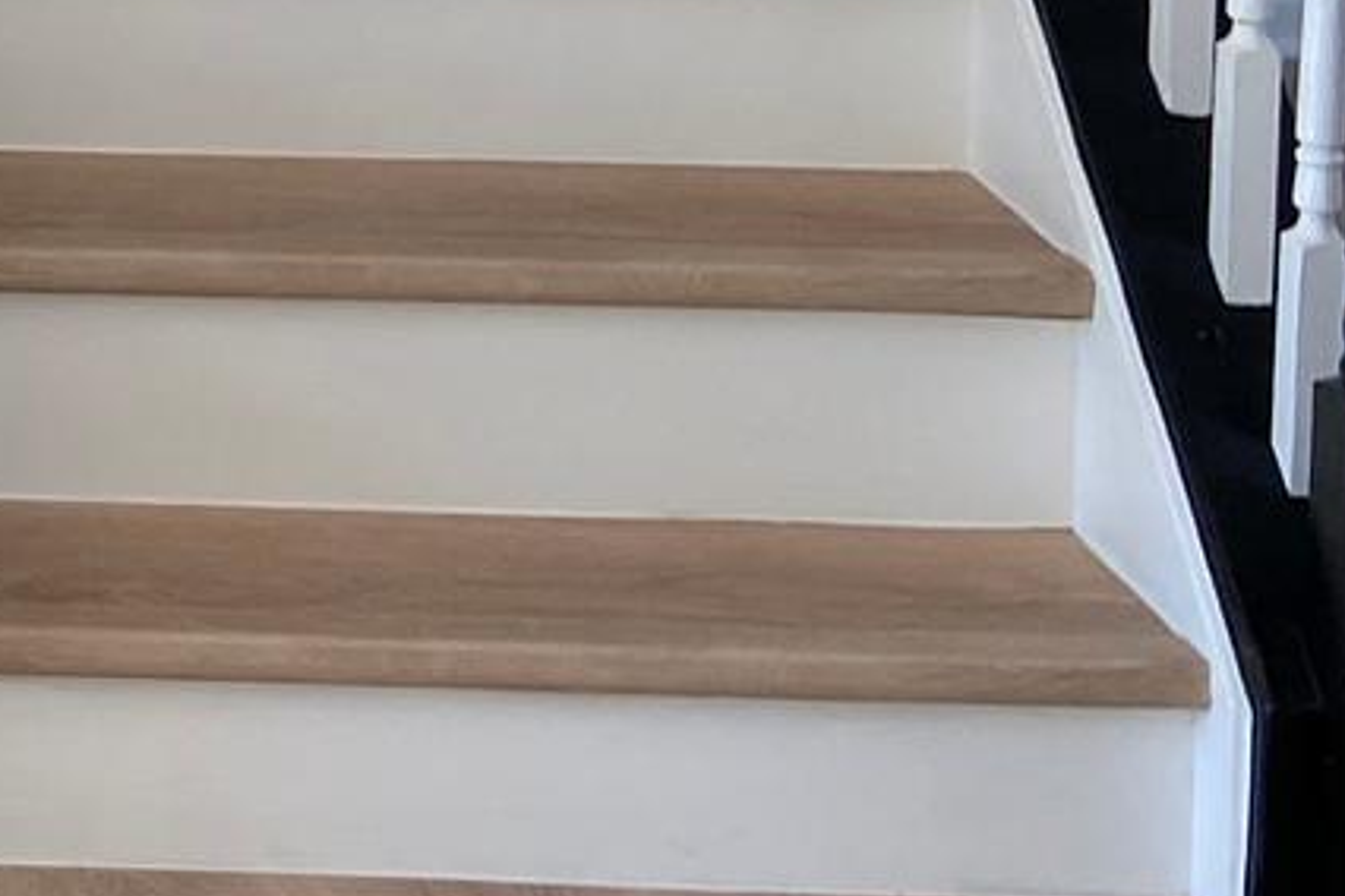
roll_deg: -0.6
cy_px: -795
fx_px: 4857
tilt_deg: -6.0
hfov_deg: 13.9
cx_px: -1133
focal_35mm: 130
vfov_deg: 9.9
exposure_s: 1/180
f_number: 1.8
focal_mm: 4.25
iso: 32
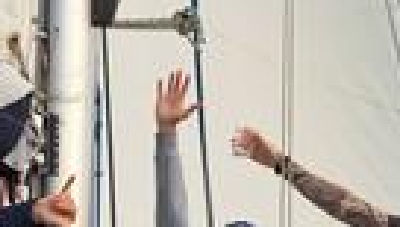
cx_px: 226
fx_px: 1222
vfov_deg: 10.5
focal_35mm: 115
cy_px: 239
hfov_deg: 18.6
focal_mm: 5.23
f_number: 1.8
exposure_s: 1/734
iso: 50
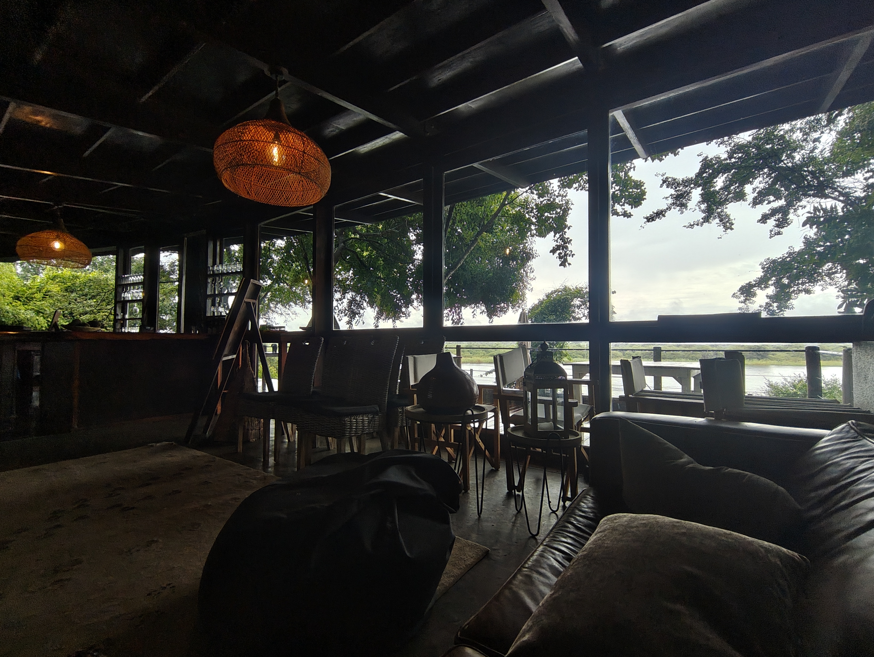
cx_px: 437
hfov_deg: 98.1
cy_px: 328
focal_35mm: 15
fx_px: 379
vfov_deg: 81.8
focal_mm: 1.64
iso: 50
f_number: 2.2
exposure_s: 1/146
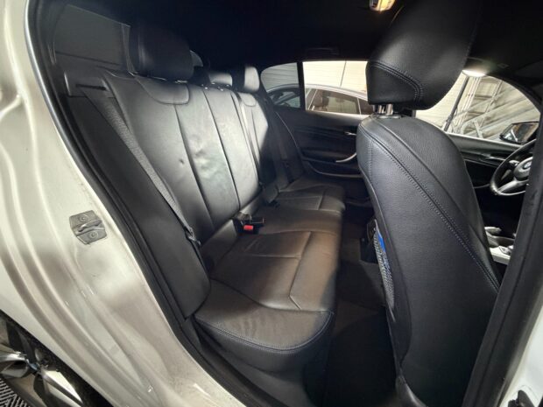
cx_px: 272
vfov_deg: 85.7
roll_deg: -7.0
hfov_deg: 102.1
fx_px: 220
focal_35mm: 14
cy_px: 204
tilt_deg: -25.1
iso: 1000
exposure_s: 1/33
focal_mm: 2.22
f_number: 2.2
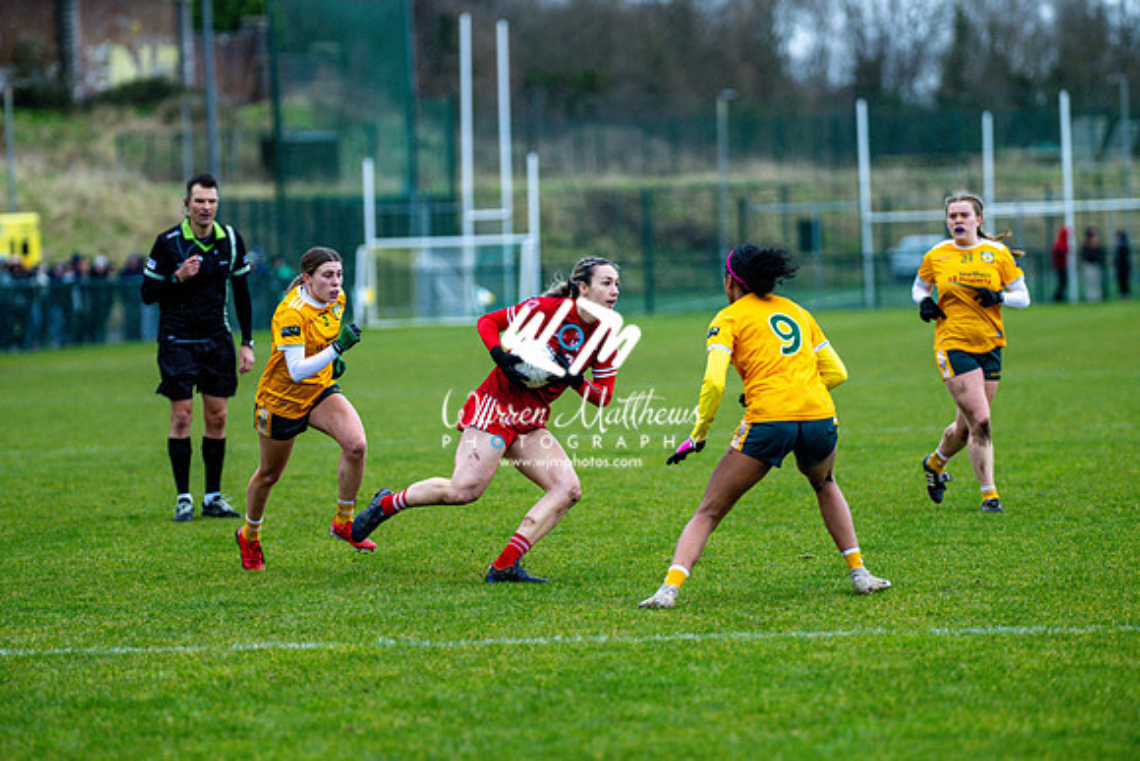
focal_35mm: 195
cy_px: 380
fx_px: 6176
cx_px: 570
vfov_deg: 7.0
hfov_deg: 10.5
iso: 1800
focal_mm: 195
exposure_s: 1/640
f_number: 2.8
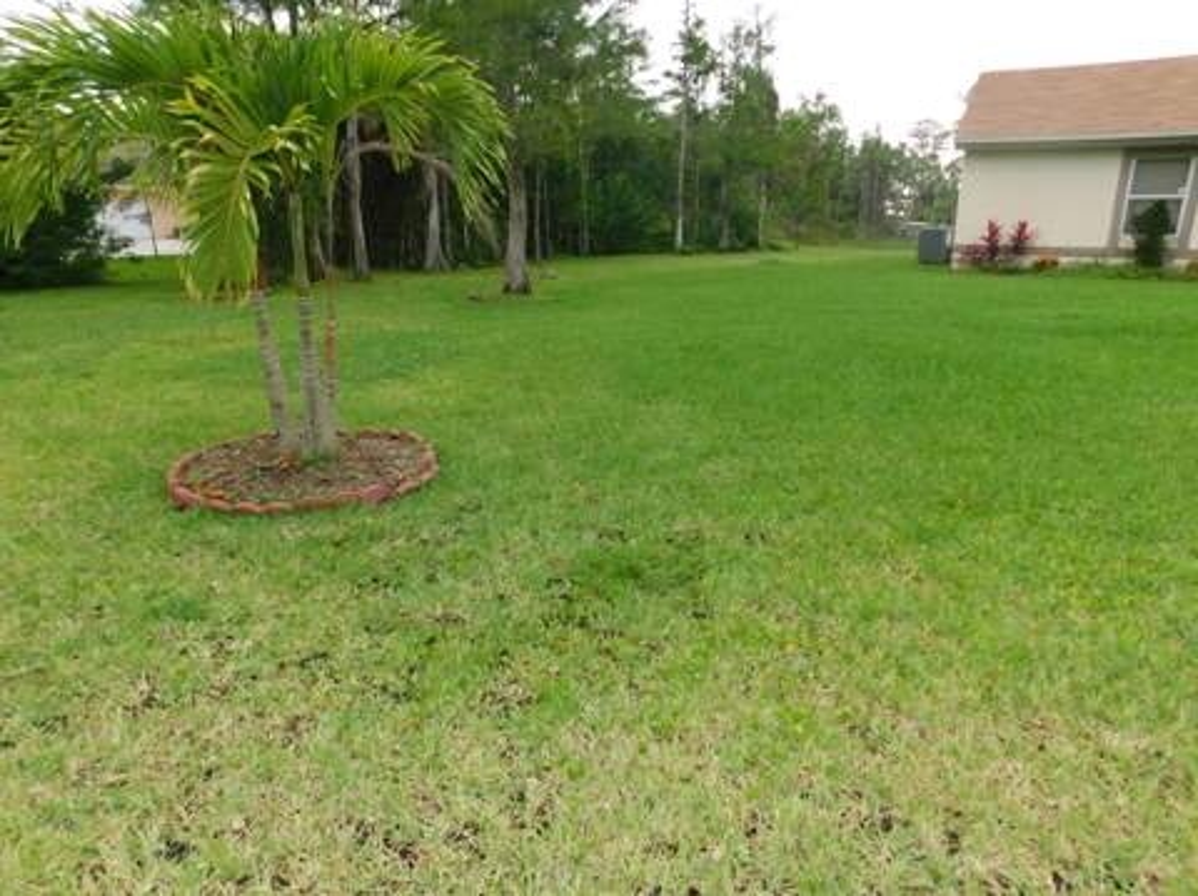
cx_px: 599
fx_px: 795
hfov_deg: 74.0
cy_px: 448
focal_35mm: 23
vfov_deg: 58.8
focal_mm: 4
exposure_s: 1/400
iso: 125
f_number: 3
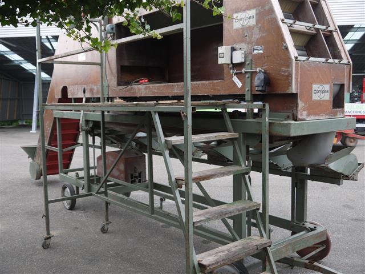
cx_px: 182
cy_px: 137
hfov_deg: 49.0
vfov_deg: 37.7
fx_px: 401
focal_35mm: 38
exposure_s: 1/100
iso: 100
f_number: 4.5
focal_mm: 19
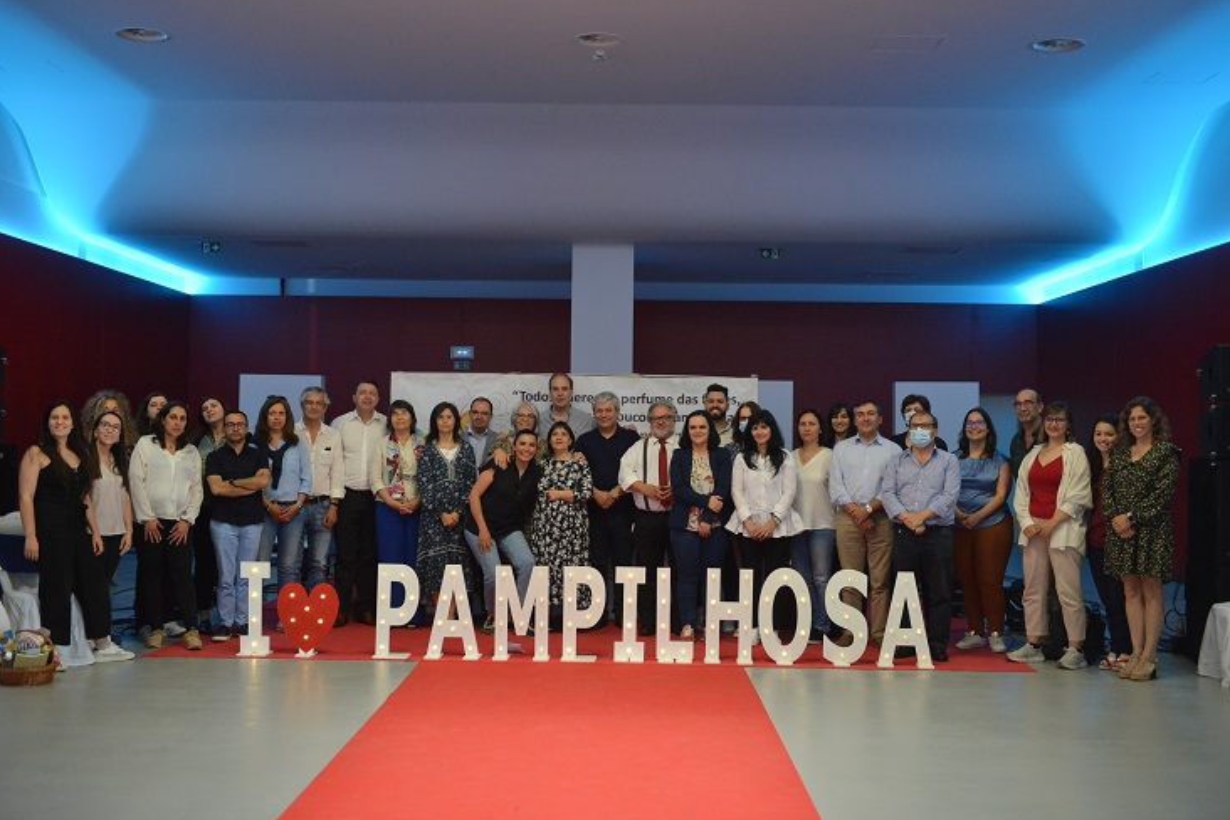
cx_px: 627
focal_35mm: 41
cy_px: 412
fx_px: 1401
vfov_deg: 32.6
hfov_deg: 47.4
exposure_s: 1/640
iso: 4000
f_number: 2.8
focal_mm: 40
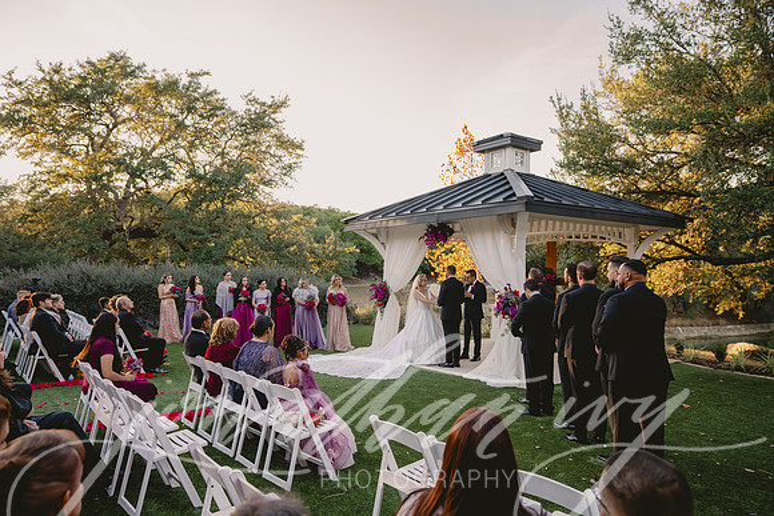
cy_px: 258
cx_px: 387
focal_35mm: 26
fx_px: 559
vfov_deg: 49.6
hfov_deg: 69.4
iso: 320
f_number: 3.2
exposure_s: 1/250
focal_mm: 26
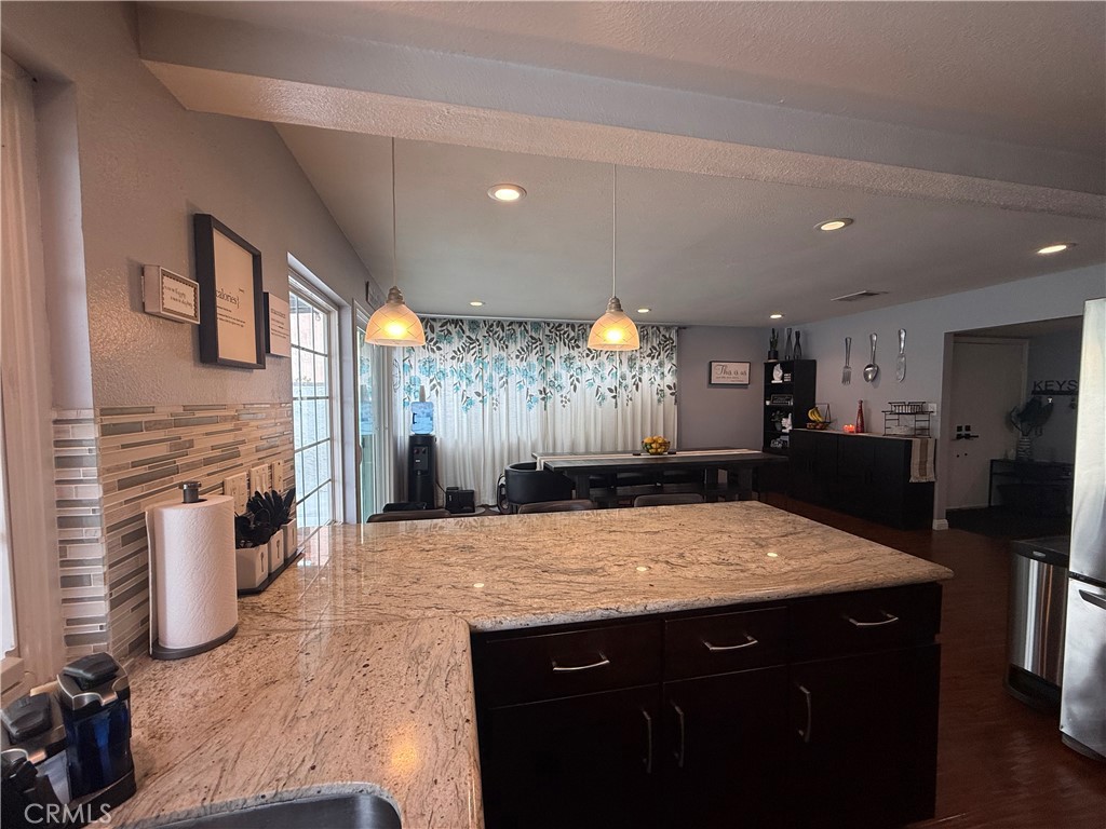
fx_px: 447
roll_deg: +0.1
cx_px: 553
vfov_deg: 85.7
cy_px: 414
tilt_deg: -1.9
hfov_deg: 102.1
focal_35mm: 14
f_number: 2.2
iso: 125
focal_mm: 2.22
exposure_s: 1/120
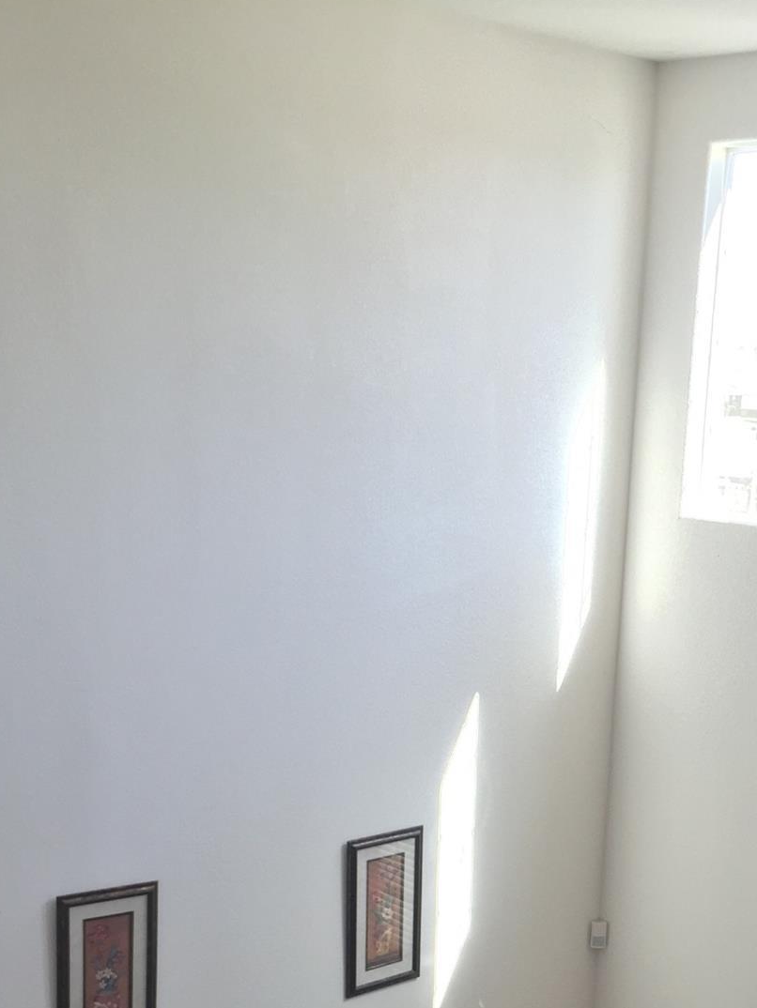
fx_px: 1574
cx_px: 545
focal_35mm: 54
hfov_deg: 26.8
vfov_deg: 33.4
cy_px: 932
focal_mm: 4.15
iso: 40
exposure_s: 1/60
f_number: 2.2
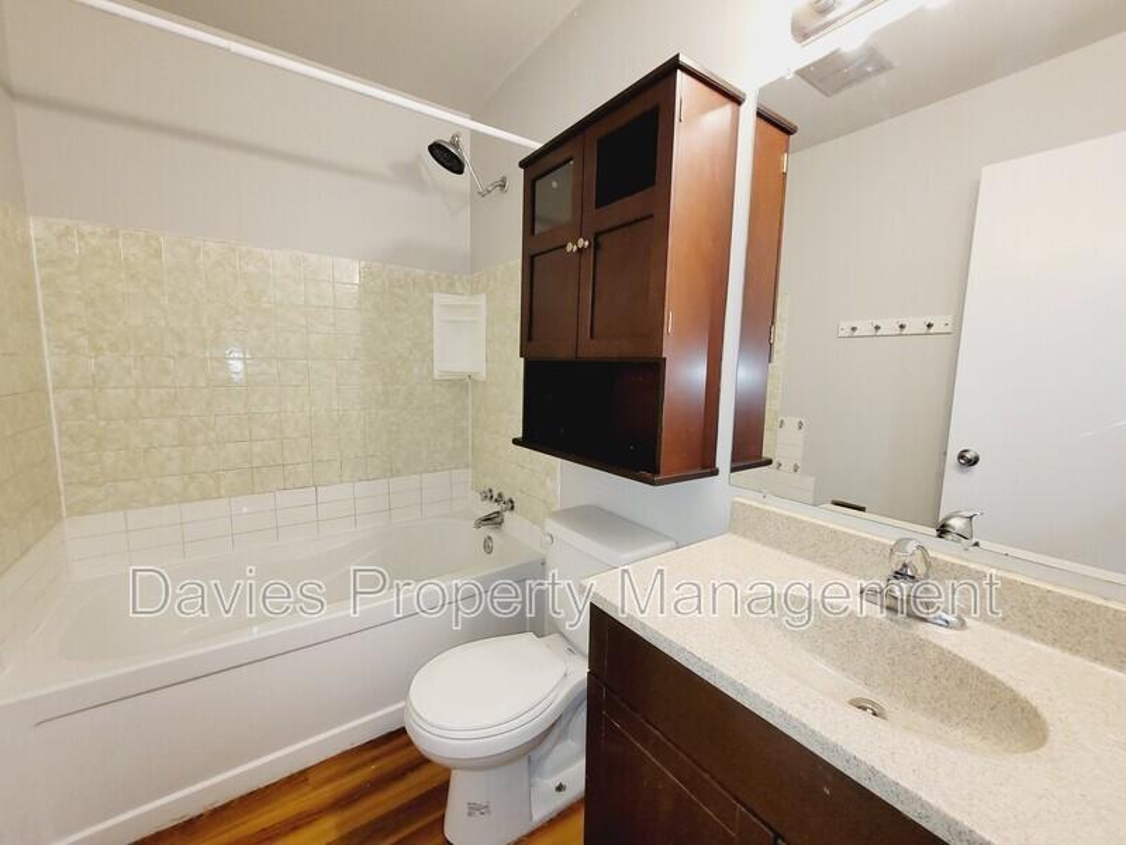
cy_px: 422
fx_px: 423
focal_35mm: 13
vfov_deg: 89.9
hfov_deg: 106.2
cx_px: 563
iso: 200
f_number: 2.2
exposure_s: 1/59
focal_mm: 2.2
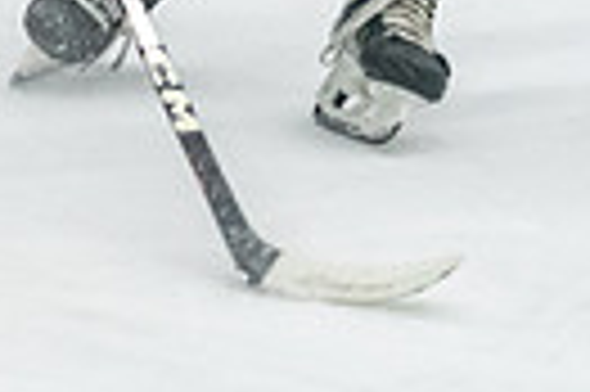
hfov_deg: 4.3
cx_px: -693
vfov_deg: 2.9
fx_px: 7742
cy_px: -459
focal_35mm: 473
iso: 4000
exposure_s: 1/800
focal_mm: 98
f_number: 2.8
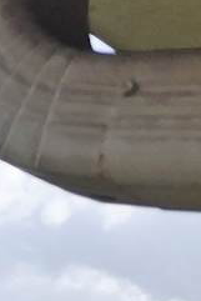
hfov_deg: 7.7
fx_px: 1154
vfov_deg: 14.0
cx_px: -528
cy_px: 435
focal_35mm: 138
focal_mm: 4.69
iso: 32
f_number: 1.8
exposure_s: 1/3333
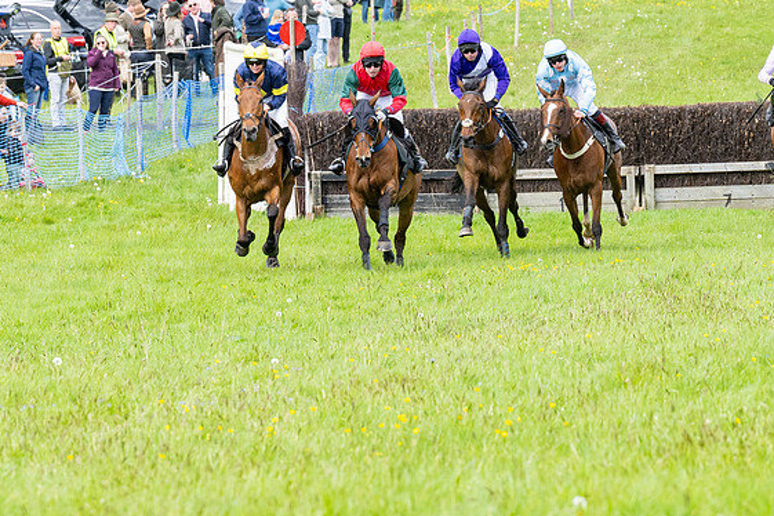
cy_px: 167
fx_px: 9008
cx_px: 385
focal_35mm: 419
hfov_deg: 4.9
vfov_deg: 3.3
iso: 400
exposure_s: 1/640
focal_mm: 160
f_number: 6.3
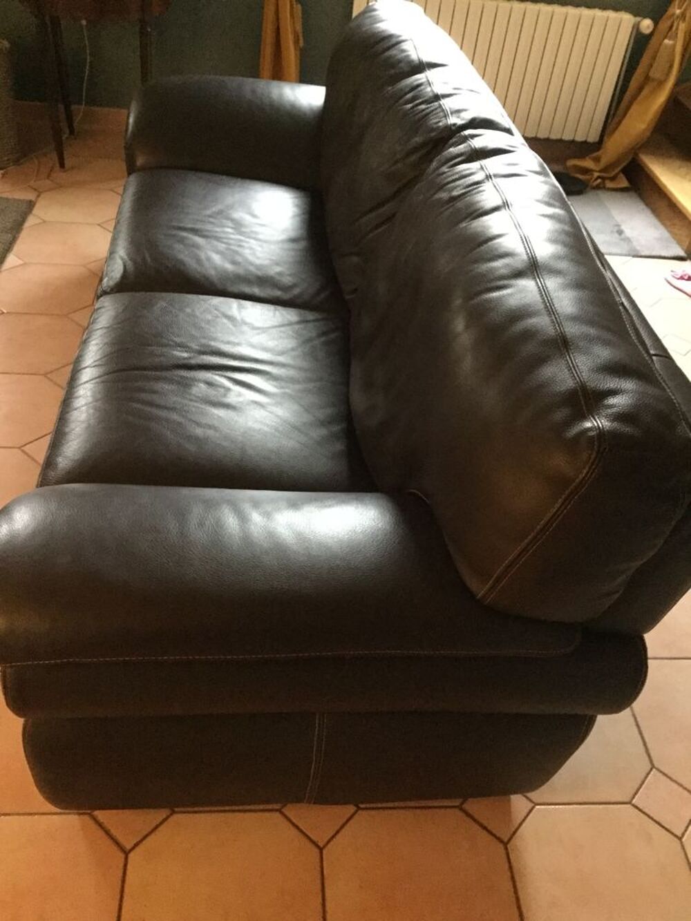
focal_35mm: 31
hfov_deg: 45.4
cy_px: 460
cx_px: 346
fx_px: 825
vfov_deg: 58.3
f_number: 2.4
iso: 320
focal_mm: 3.3
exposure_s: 1/17
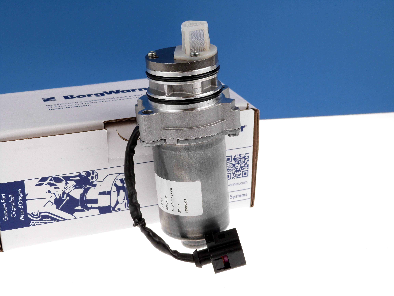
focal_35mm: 60
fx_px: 683
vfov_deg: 24.4
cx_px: 197
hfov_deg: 32.2
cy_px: 148
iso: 100
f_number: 3.6
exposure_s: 1/100
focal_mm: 10.8
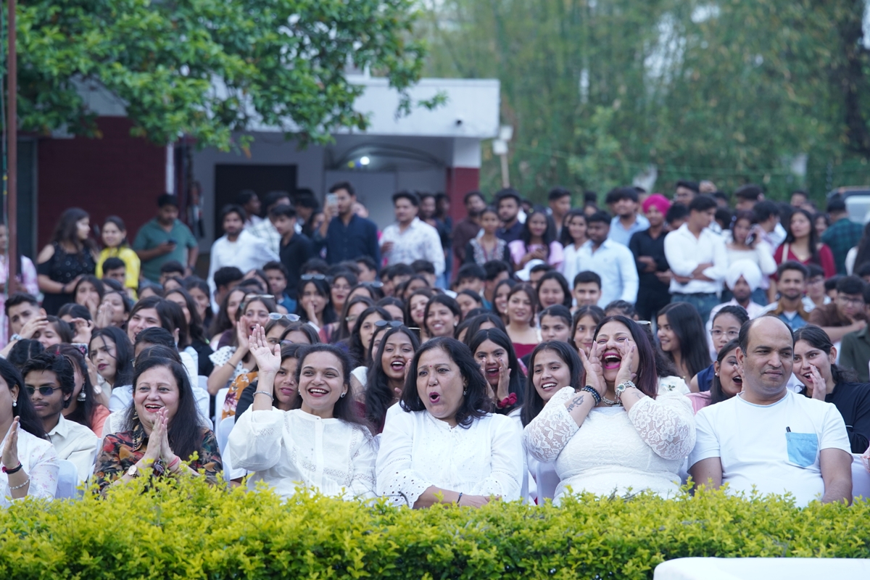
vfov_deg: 10.3
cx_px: 435
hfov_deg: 15.4
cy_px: 290
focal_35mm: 133
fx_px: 3214
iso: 1000
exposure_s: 1/320
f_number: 5
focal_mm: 133
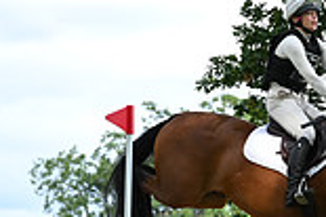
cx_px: 568
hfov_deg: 5.7
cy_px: 174
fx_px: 3247
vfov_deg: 3.8
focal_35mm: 359
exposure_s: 1/1250
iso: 640
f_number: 4.5
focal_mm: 96
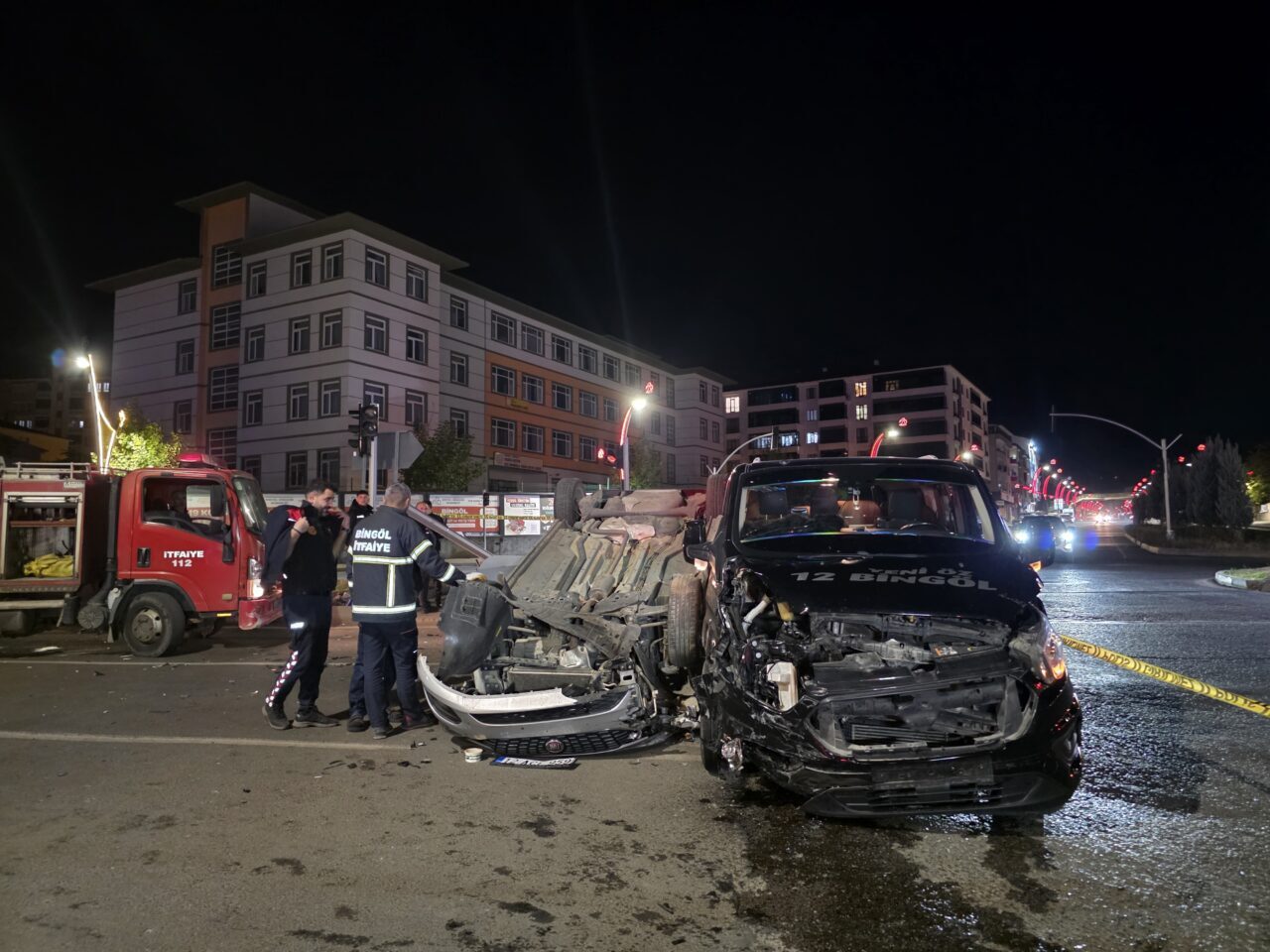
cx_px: 635
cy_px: 476
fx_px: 844
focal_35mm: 23
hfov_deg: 73.9
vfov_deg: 58.9
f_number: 1.7
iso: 1600
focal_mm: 6.3
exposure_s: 1/33.3
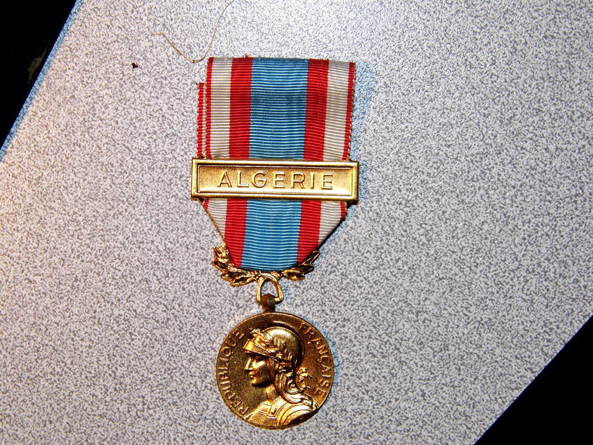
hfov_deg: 24.1
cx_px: 296
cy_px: 222
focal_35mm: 81
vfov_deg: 18.2
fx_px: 1388
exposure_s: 1/60
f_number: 4.2
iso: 100
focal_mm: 14.6
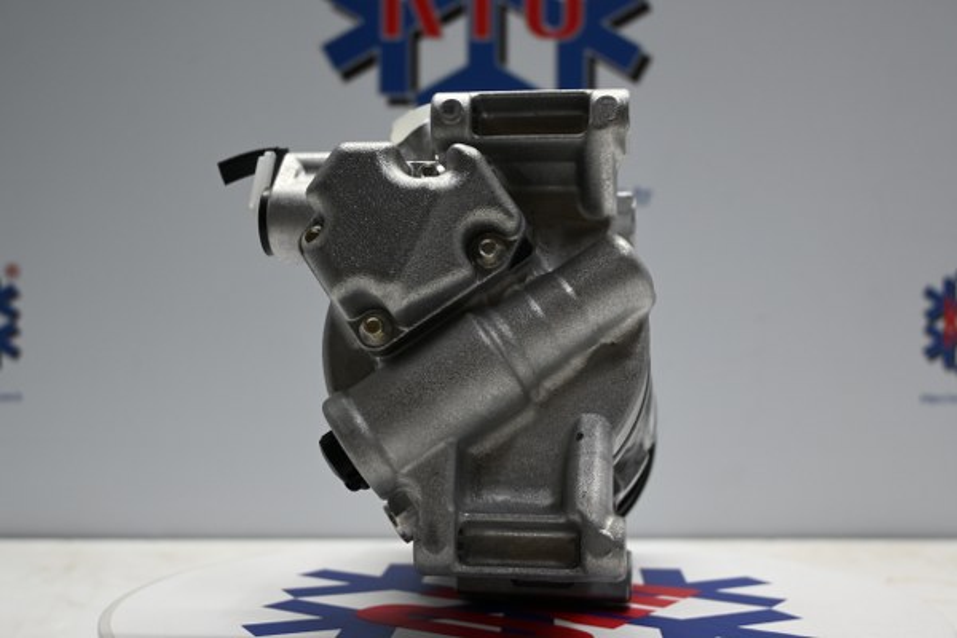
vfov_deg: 29.9
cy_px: 319
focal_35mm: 45
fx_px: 1196
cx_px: 478
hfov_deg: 43.6
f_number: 4.8
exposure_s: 1/50
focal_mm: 30
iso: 400
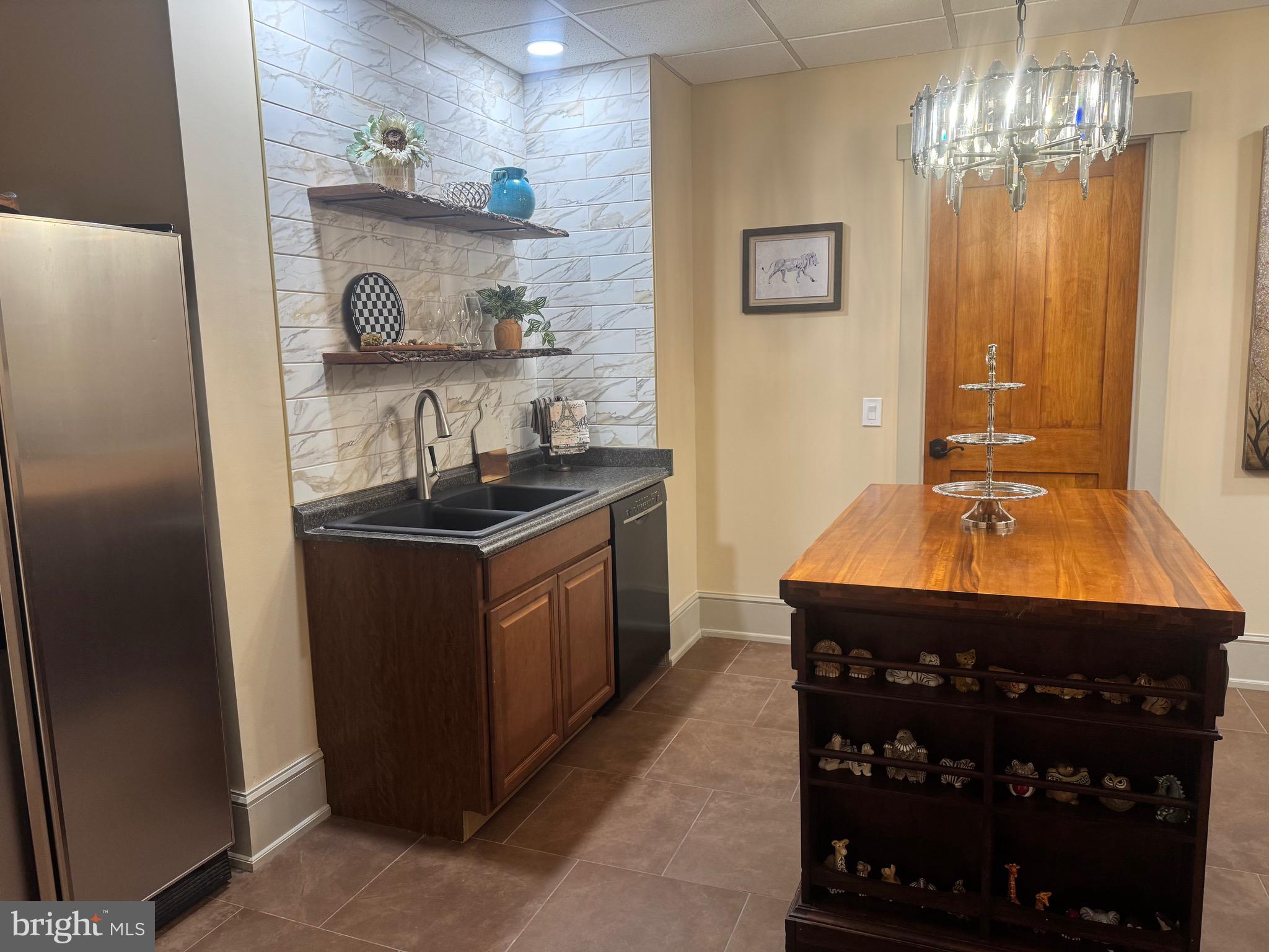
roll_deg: +1.3
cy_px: 476
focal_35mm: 24
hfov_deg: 71.6
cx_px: 634
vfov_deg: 56.8
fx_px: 880
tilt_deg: -9.1
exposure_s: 1/60
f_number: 1.78
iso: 160
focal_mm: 6.76
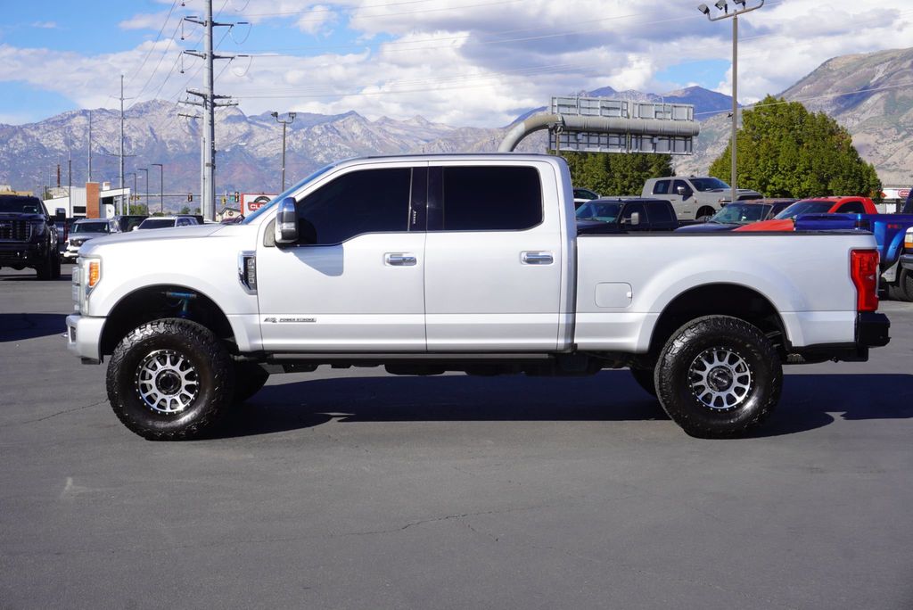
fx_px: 1218
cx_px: 456
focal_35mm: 48
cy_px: 305
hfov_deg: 41.1
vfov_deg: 28.1
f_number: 11
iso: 100
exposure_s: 1/125
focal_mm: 32
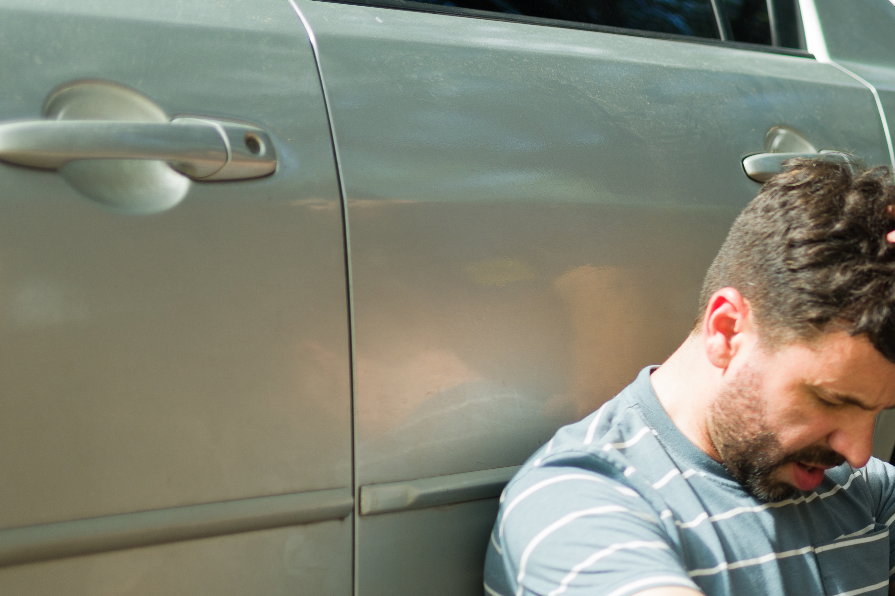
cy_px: 374
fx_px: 2237
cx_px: 1151
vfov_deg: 15.2
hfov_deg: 20.7
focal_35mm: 90
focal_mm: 35
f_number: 1.8
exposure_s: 1/400
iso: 100
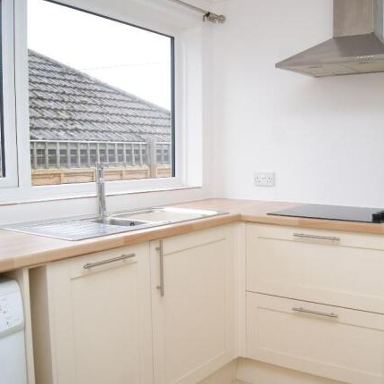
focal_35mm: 35
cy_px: 193
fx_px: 439
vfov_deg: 47.2
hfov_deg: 46.4
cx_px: 259
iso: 400
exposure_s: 1/60
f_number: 5.6
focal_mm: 18
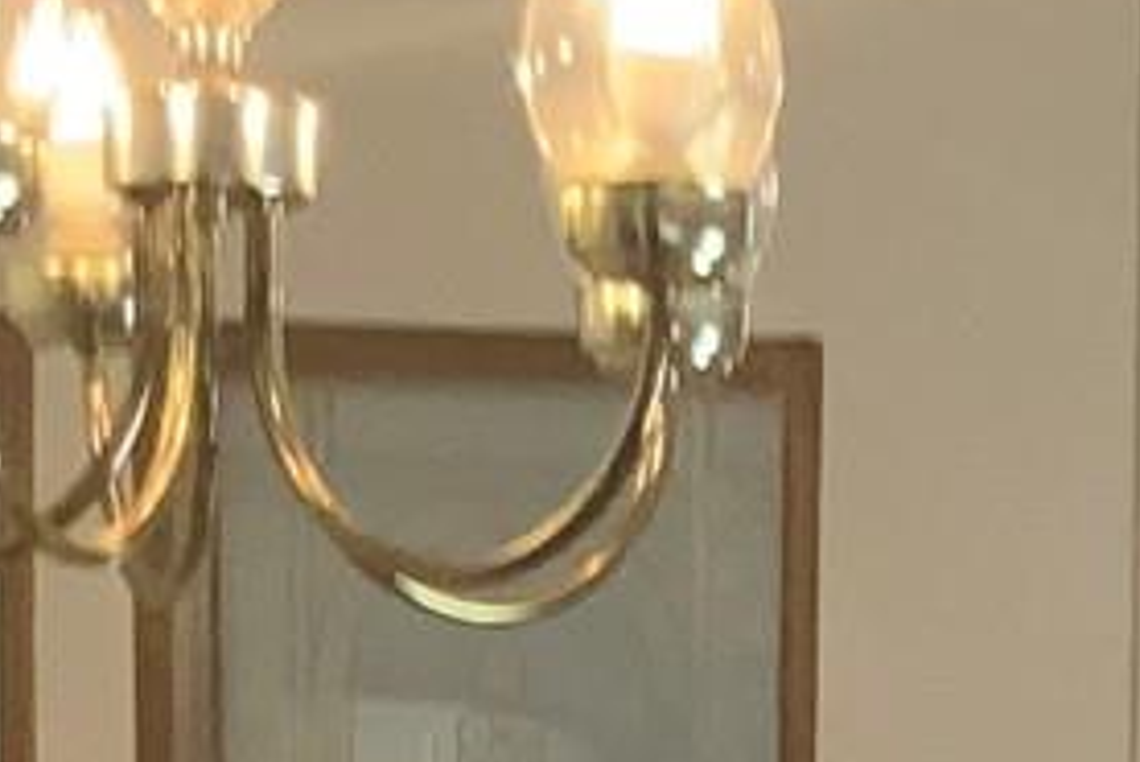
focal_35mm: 223
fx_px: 7065
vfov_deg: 5.9
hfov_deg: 8.9
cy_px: 1854
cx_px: 2008
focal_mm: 3
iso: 40
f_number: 1.8
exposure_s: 1/60
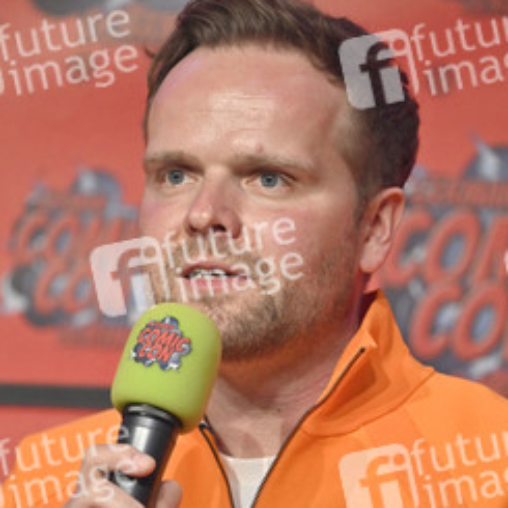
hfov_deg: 3.2
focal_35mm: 555
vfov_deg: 3.2
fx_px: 9215
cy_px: 371
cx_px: 257
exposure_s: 1/500
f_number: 4.5
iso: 2500
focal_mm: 400
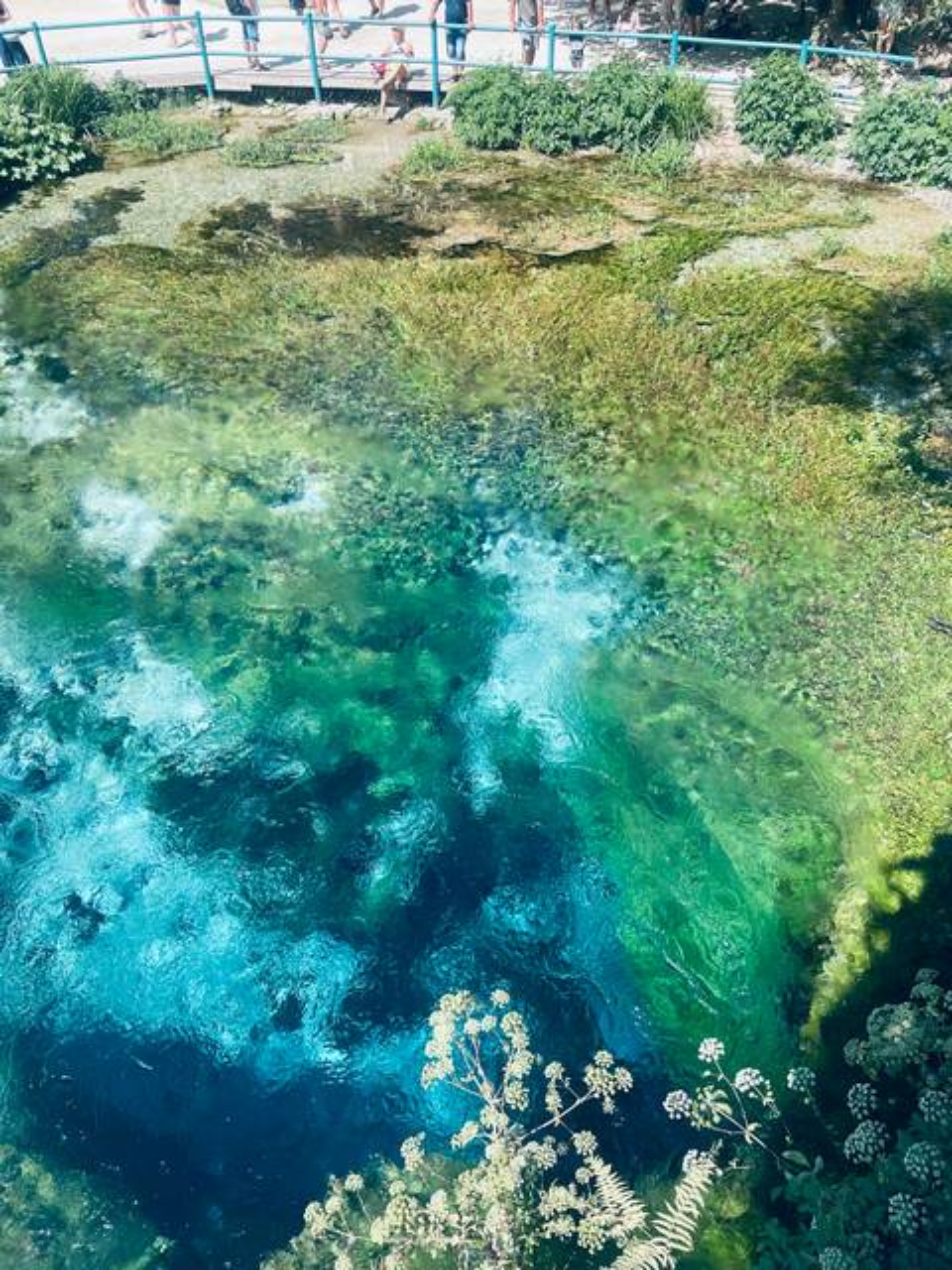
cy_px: 635
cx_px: 476
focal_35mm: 26
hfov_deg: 53.1
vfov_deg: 67.3
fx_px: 953
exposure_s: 1/1072
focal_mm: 4.2
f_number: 1.6
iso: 32
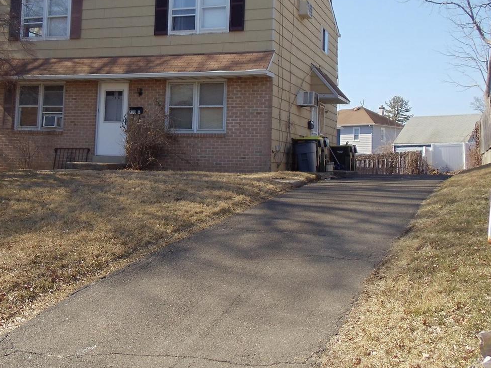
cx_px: 173
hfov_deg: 29.7
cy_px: 119
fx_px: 922
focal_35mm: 65
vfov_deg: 22.5
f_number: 3.5
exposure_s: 1/320
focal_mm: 6
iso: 80
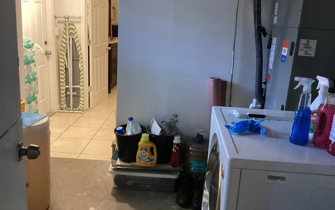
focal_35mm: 33
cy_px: 97
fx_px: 301
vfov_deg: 38.3
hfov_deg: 58.2
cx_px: 167
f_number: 2.4
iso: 400
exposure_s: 1/30
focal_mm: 3.3
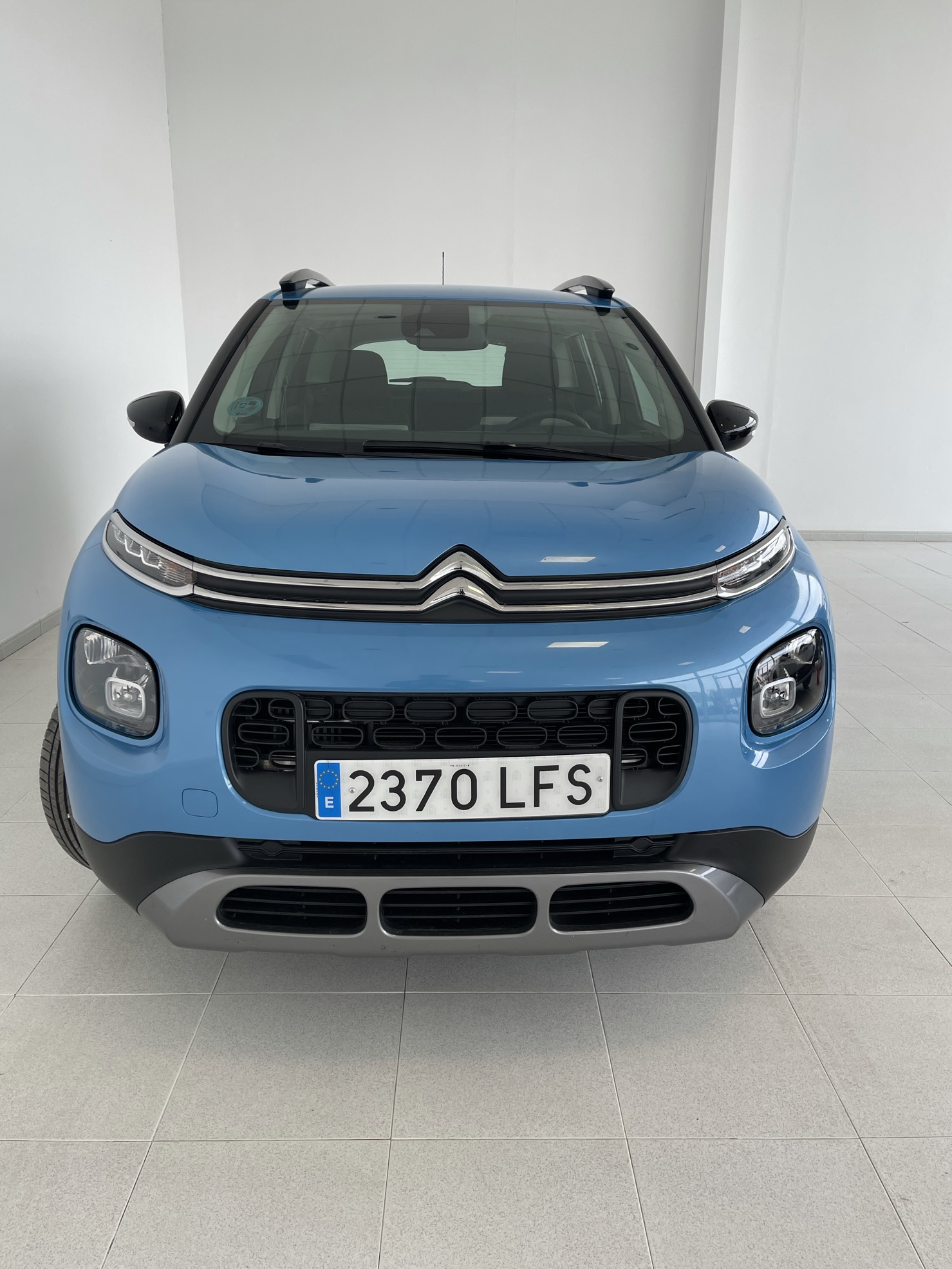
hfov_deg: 51.4
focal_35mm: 27
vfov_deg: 65.3
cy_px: 618
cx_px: 486
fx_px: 990
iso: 32
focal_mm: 5.1
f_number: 1.6
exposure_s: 1/161
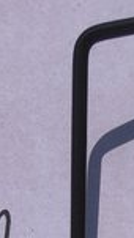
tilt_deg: -2.9
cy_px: 542
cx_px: 43
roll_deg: -1.2
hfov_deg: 7.3
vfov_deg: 11.1
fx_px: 1054
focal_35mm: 167
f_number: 2.2
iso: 25
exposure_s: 1/3497
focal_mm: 4.15
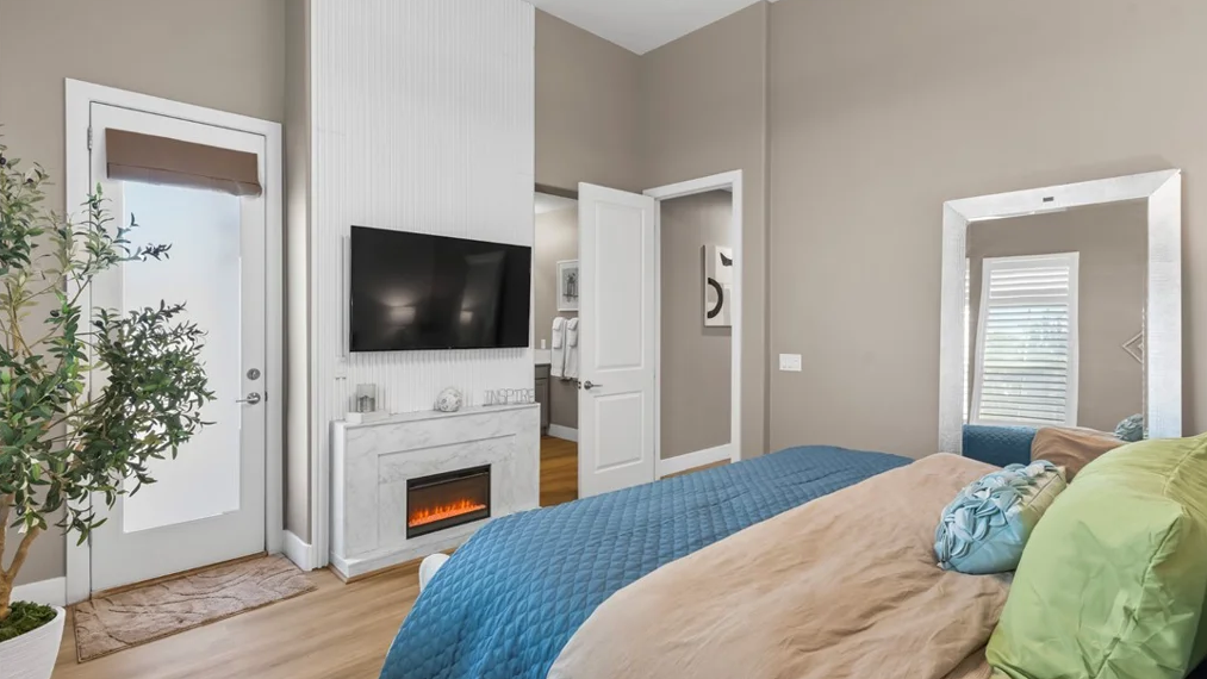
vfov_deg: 61.0
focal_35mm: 18
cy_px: 327
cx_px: 608
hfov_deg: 92.7
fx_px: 576
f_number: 8
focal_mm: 17
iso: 400
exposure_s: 1/1.67
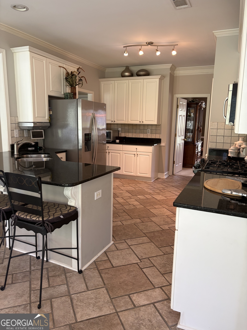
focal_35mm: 26
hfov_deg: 53.1
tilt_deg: -8.8
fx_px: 247
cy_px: 165
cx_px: 124
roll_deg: -0.4
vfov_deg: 67.3
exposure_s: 1/60
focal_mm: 5.96
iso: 100
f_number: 1.6
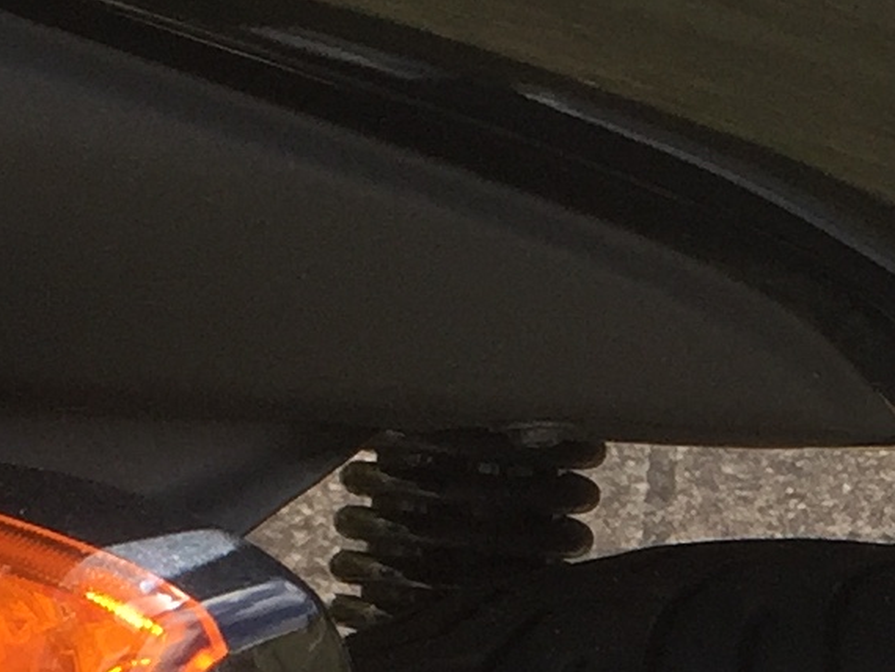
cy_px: 1212
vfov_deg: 8.6
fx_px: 4294
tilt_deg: -30.5
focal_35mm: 166
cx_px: 1250
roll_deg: +2.5
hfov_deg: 11.5
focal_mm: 4.15
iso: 32
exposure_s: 1/659
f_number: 2.2
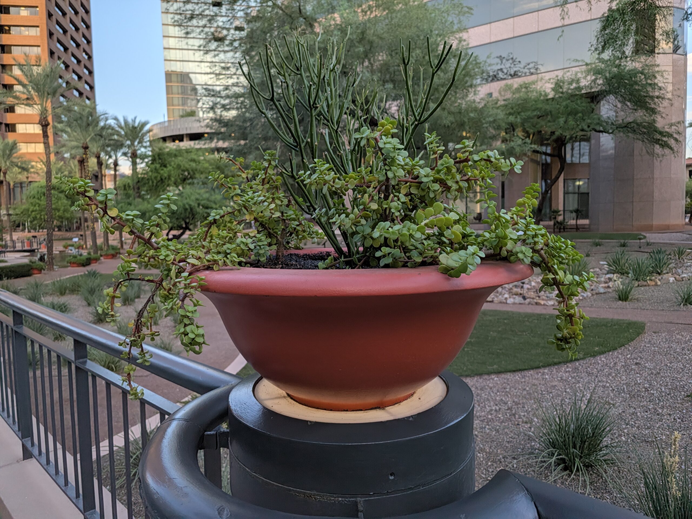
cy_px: 260
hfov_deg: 73.9
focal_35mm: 23
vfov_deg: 58.9
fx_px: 460
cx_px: 346
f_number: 1.7
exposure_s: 1/120
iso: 20
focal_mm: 5.28
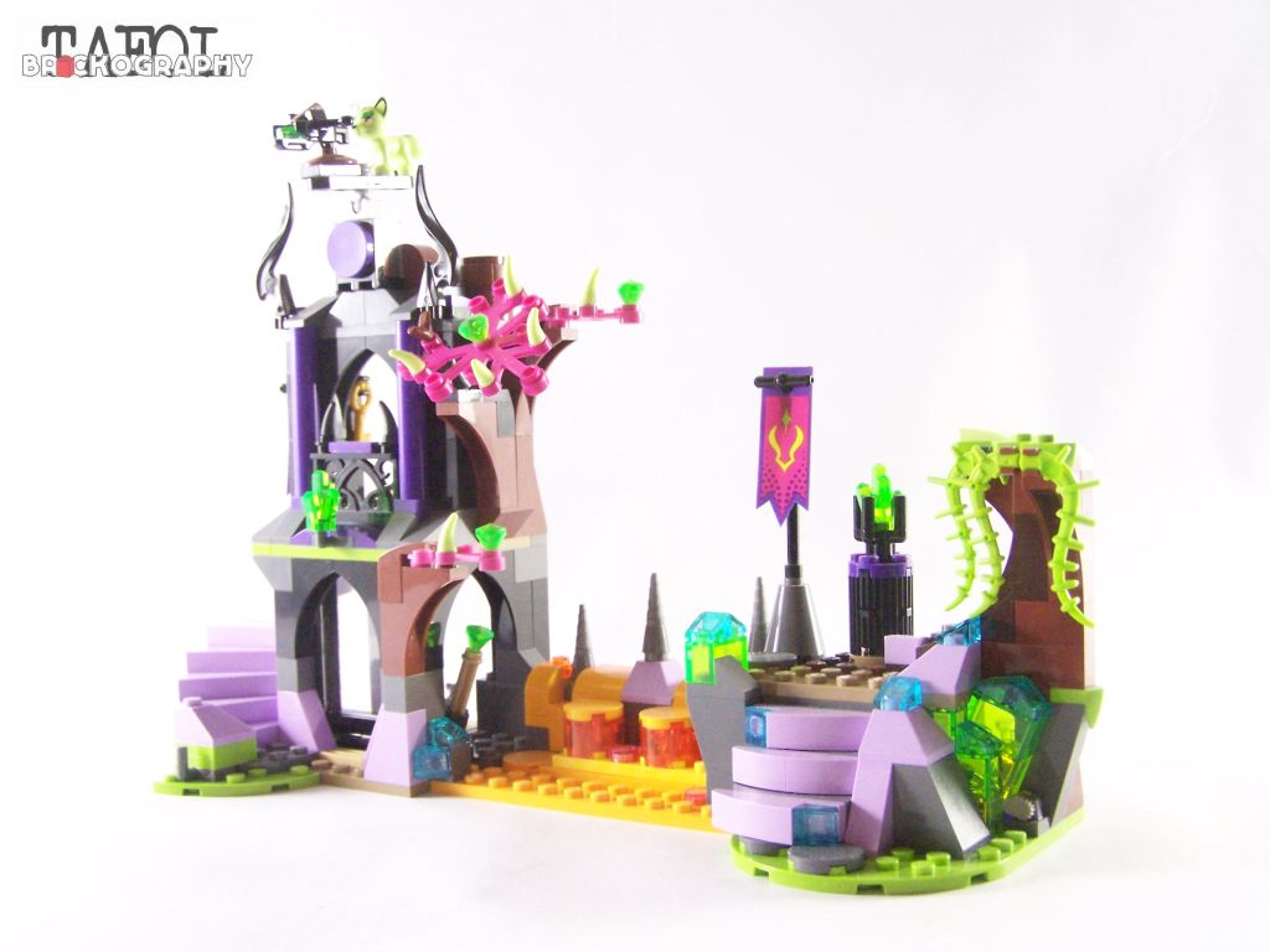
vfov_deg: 33.6
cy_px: 476
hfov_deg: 43.9
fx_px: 1578
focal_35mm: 43
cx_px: 635
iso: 400
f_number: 3.2
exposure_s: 1/45
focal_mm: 7.1
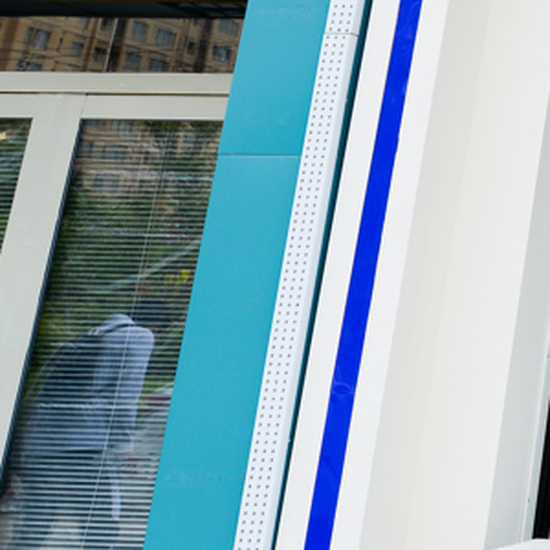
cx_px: 1358
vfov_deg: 17.8
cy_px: -204
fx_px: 1618
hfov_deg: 13.5
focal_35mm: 90
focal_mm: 18
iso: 100
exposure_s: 1/200
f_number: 8
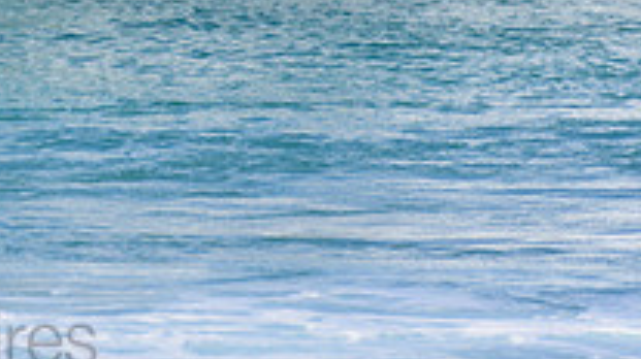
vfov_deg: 0.5
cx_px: -197
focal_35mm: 2334
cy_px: -211
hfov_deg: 0.9
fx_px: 39635
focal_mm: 500
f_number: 5.6
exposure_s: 1/2000
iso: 320
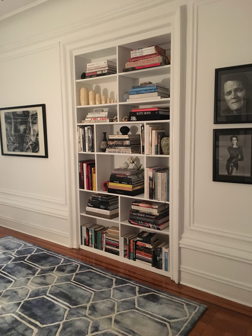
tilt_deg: -5.7
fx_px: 281
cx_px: 126
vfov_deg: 61.7
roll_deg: -0.4
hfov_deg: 48.2
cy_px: 168
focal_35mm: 29
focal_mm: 4.15
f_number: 2.2
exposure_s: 1/15
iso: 500
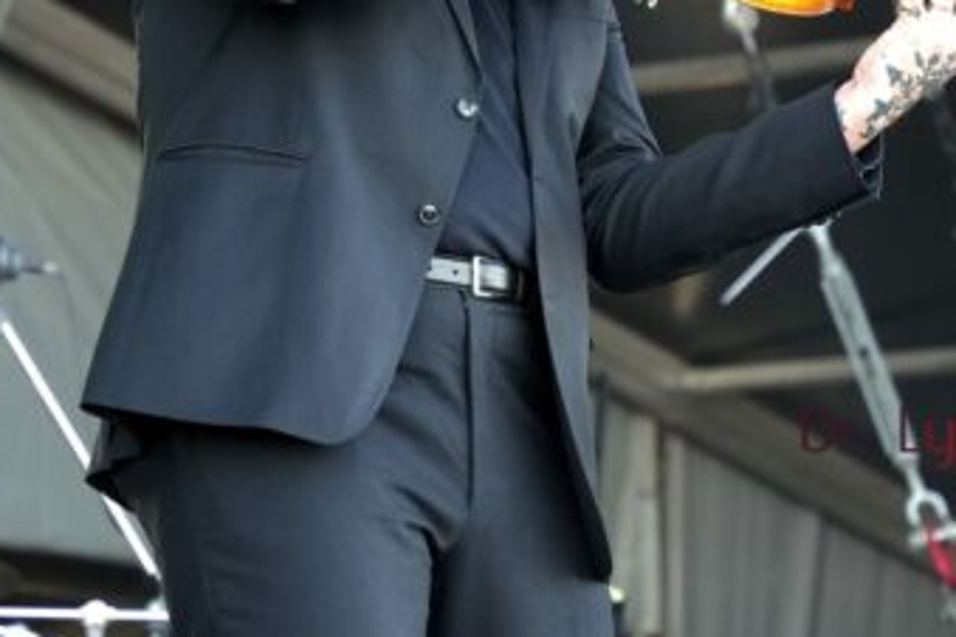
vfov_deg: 4.3
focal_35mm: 319
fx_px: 8471
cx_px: 505
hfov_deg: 6.5
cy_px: 45
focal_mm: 94
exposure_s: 1/160
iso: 1000
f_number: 5.6
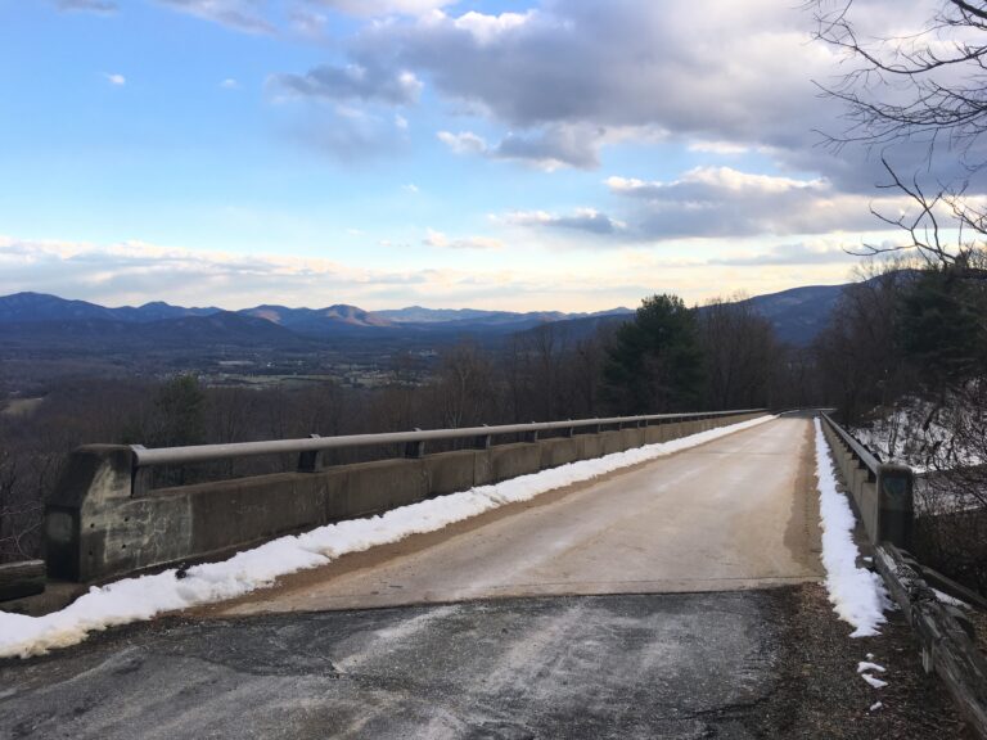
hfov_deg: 61.7
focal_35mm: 29
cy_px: 370
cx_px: 494
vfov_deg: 48.2
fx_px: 827
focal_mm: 4.15
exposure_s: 1/373
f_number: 2.2
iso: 25
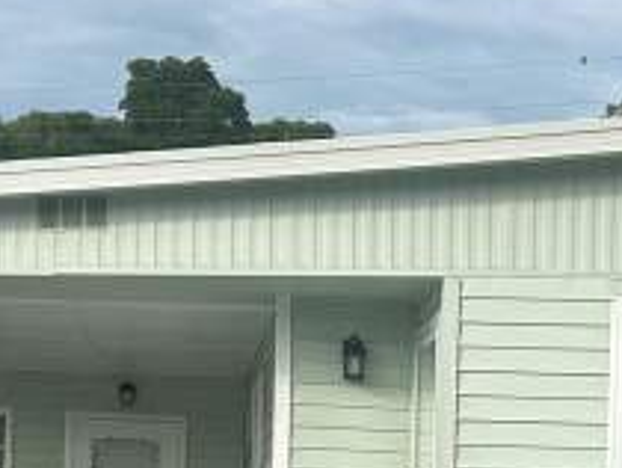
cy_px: 566
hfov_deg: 19.5
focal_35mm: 99
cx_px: 539
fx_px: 1781
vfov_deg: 14.5
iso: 50
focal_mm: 5.7
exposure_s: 1/2252
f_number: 1.5
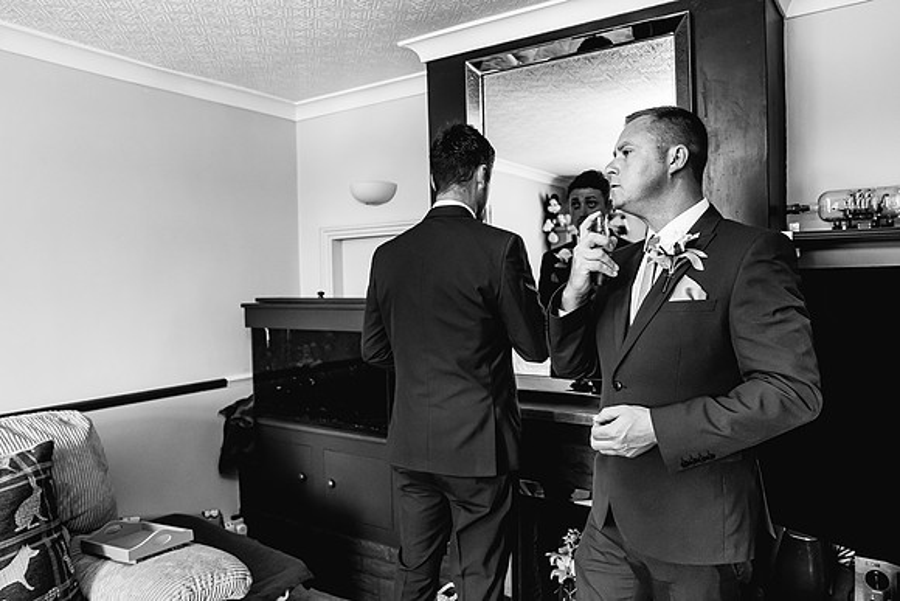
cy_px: 300
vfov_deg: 51.2
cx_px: 450
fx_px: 627
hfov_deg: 71.4
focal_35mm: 25
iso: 2000
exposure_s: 1/160
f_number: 2.8
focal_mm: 24
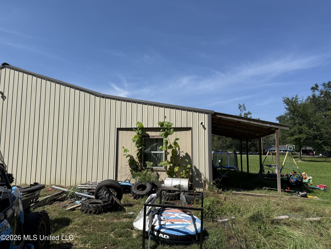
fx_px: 229
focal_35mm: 24
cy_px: 124
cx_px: 166
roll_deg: -0.1
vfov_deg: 56.8
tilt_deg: +7.7
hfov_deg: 71.6
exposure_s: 1/6711
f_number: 1.78
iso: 80
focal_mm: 6.76
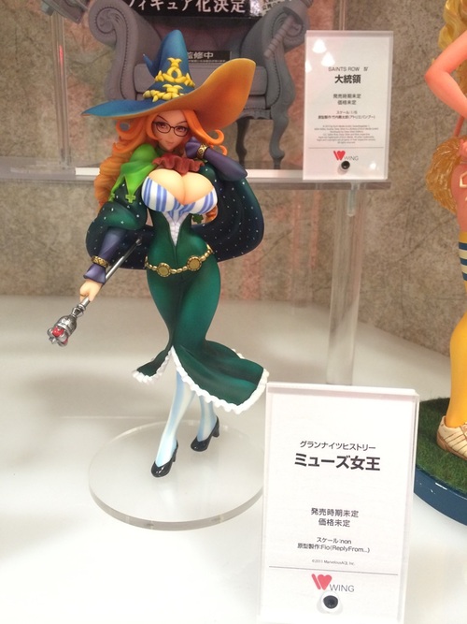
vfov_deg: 60.0
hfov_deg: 46.8
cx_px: 234
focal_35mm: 30
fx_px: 540
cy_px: 312
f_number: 2.2
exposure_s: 1/33
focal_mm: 4.12
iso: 320
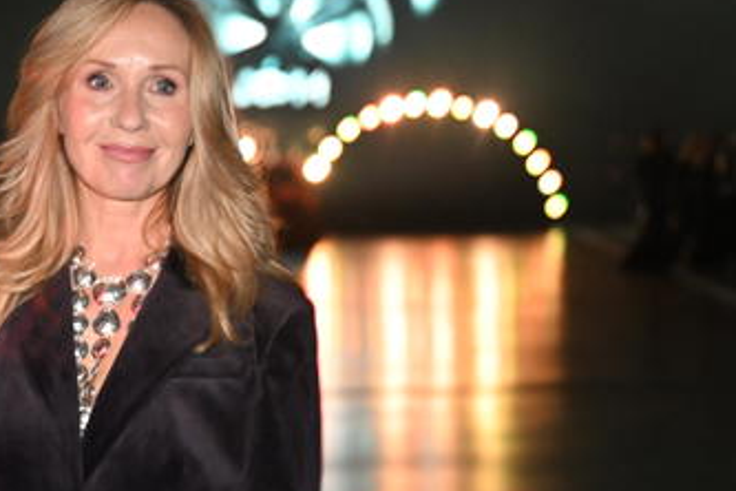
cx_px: 97
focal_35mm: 114
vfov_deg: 11.9
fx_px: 2330
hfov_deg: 17.7
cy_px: 460
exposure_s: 1/125
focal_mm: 55
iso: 3200
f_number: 2.8
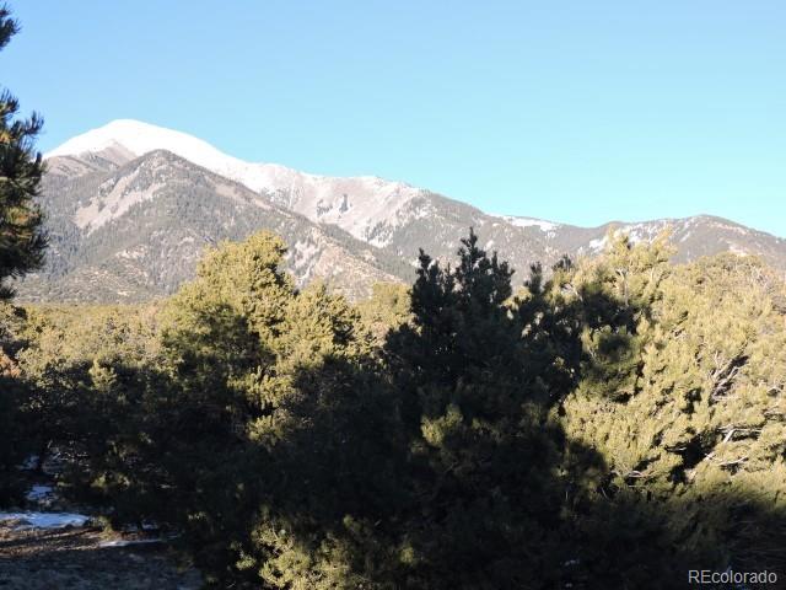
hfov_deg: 32.2
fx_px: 1362
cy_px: 295
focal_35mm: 60
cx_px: 393
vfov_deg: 24.4
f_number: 3.7
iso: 100
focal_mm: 10.7
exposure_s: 1/250
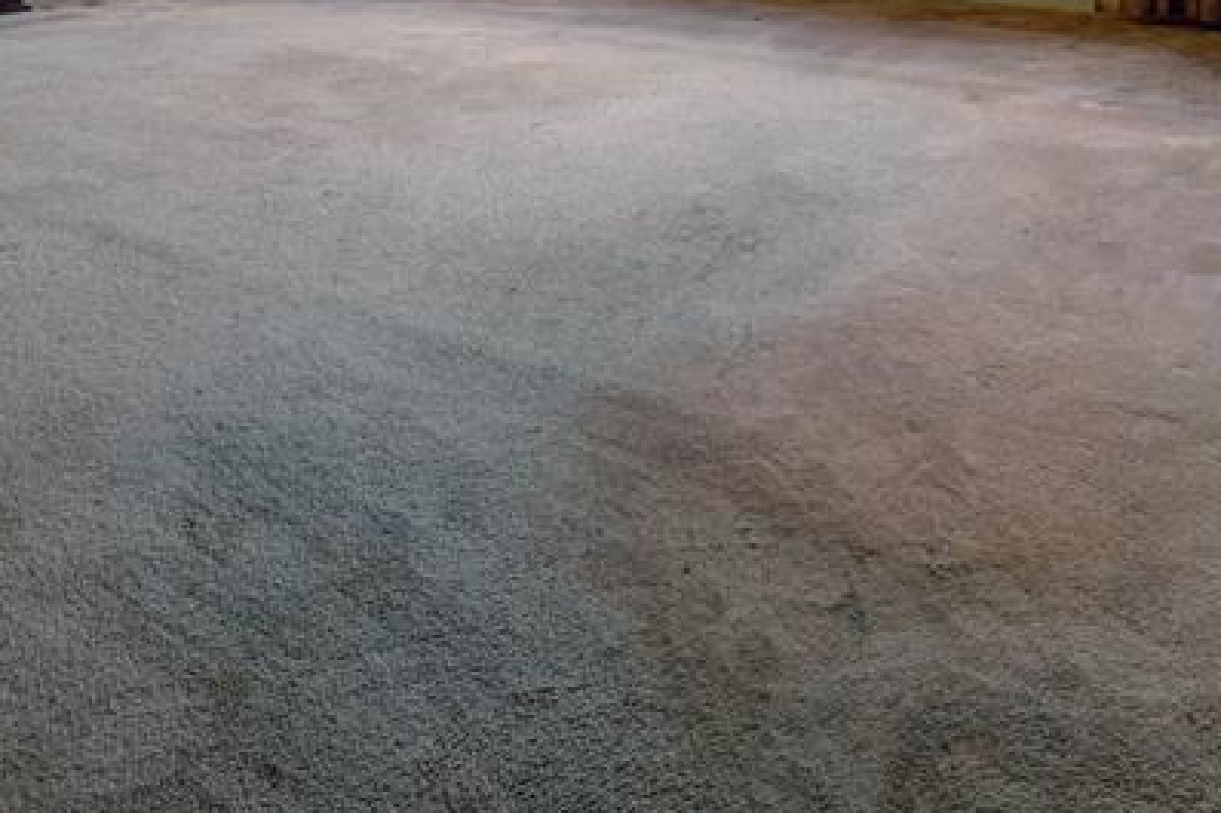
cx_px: 804
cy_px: -209
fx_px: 1220
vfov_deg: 30.2
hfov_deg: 52.2
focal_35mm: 36
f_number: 9
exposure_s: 1/15
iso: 640
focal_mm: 14
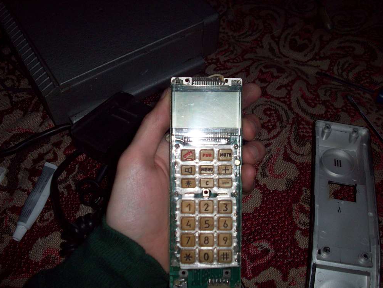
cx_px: 194
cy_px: 146
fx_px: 420
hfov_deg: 49.0
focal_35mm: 38
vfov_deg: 37.7
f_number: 2.8
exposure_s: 1/45
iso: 80
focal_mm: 6.2
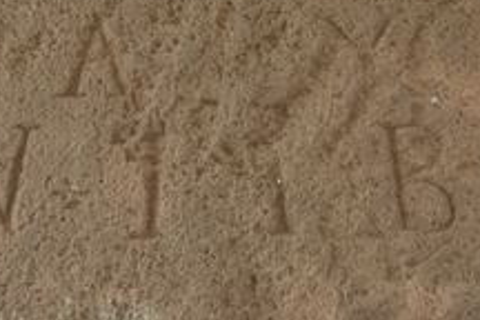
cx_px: 278
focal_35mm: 61
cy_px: 42
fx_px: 813
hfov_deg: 32.8
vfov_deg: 21.8
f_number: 5.6
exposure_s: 1/125
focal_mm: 20
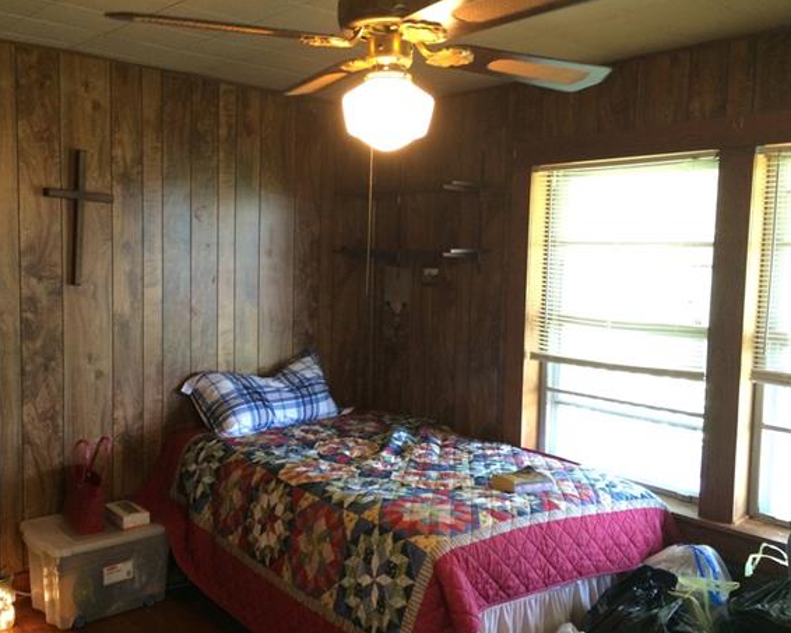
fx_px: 749
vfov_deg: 45.8
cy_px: 310
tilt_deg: -5.4
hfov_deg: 55.5
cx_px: 355
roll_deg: +0.3
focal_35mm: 32
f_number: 2.2
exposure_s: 1/30
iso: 200
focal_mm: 4.15
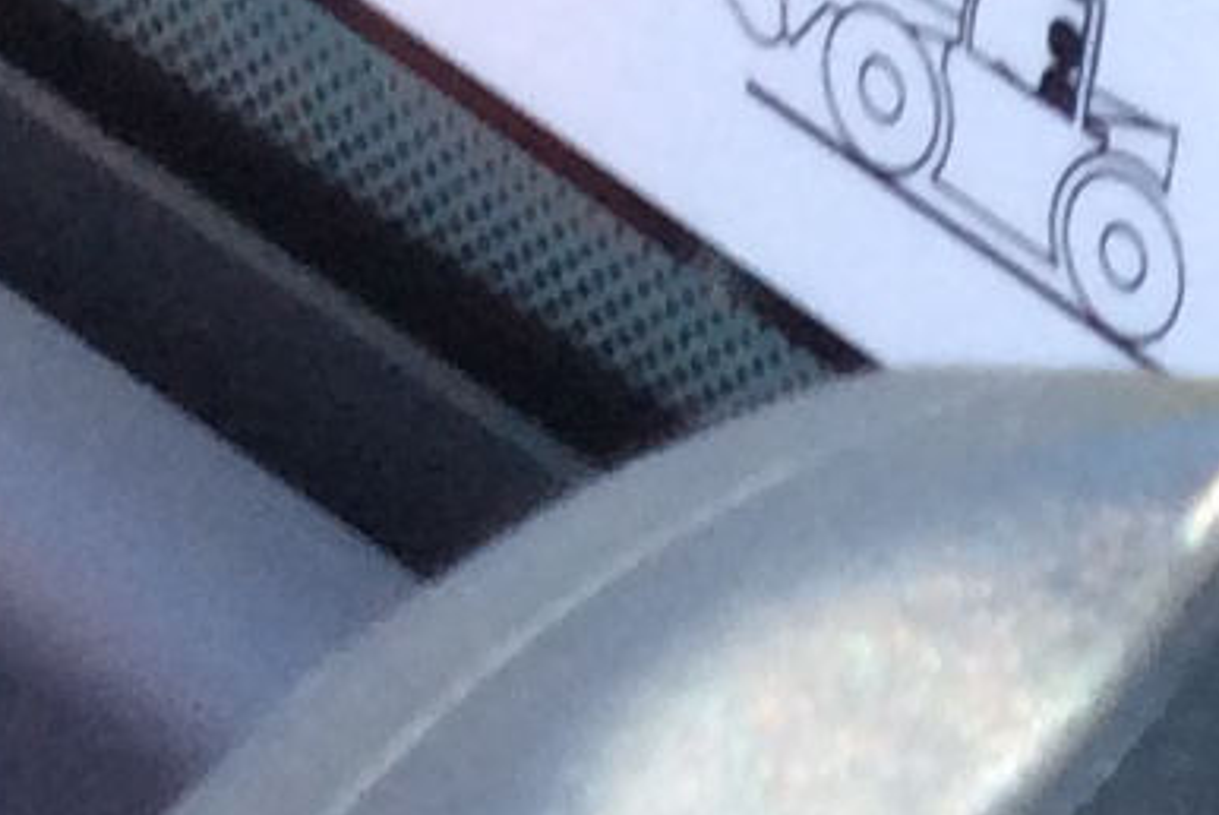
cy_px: 2947
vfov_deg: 5.5
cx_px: 1851
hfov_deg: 9.0
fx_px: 7556
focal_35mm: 223
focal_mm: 3.3
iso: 40
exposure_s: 1/120
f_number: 2.4
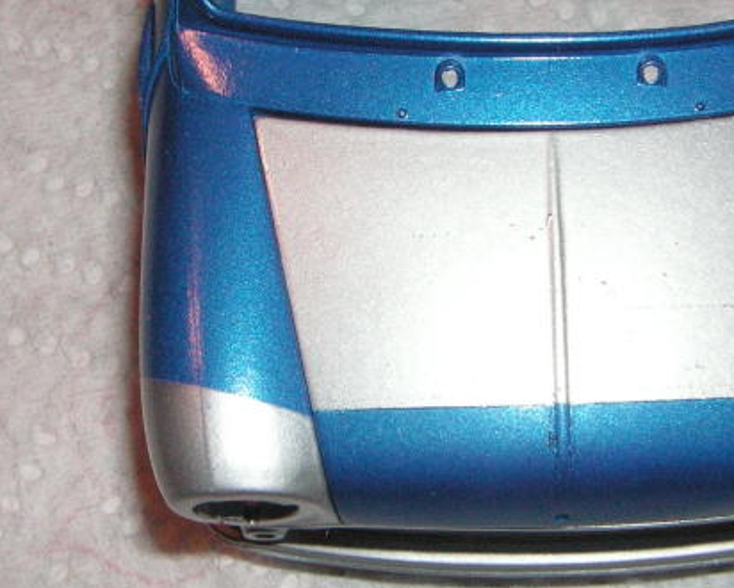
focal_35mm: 72
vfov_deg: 21.3
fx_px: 1565
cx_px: 438
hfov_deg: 26.3
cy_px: 278
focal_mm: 6.3
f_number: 6.6
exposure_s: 1/45
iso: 160
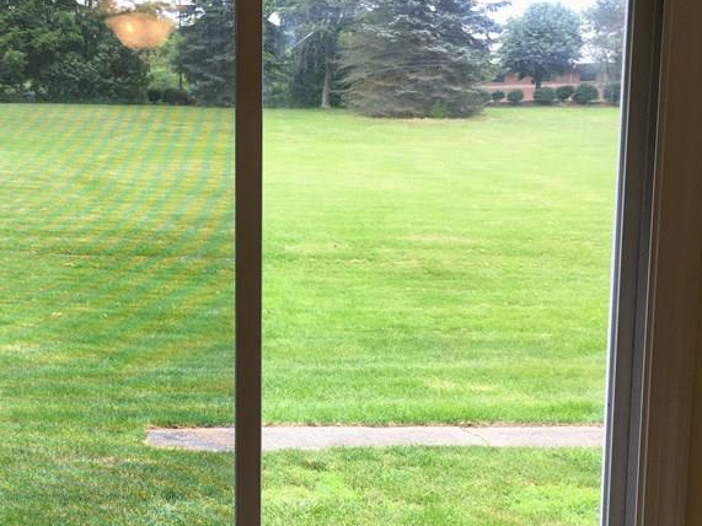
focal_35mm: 52
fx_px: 1054
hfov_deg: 36.3
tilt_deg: -9.1
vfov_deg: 27.9
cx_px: 207
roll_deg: -0.1
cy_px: 348
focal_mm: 4.15
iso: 25
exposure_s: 1/141
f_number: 2.2
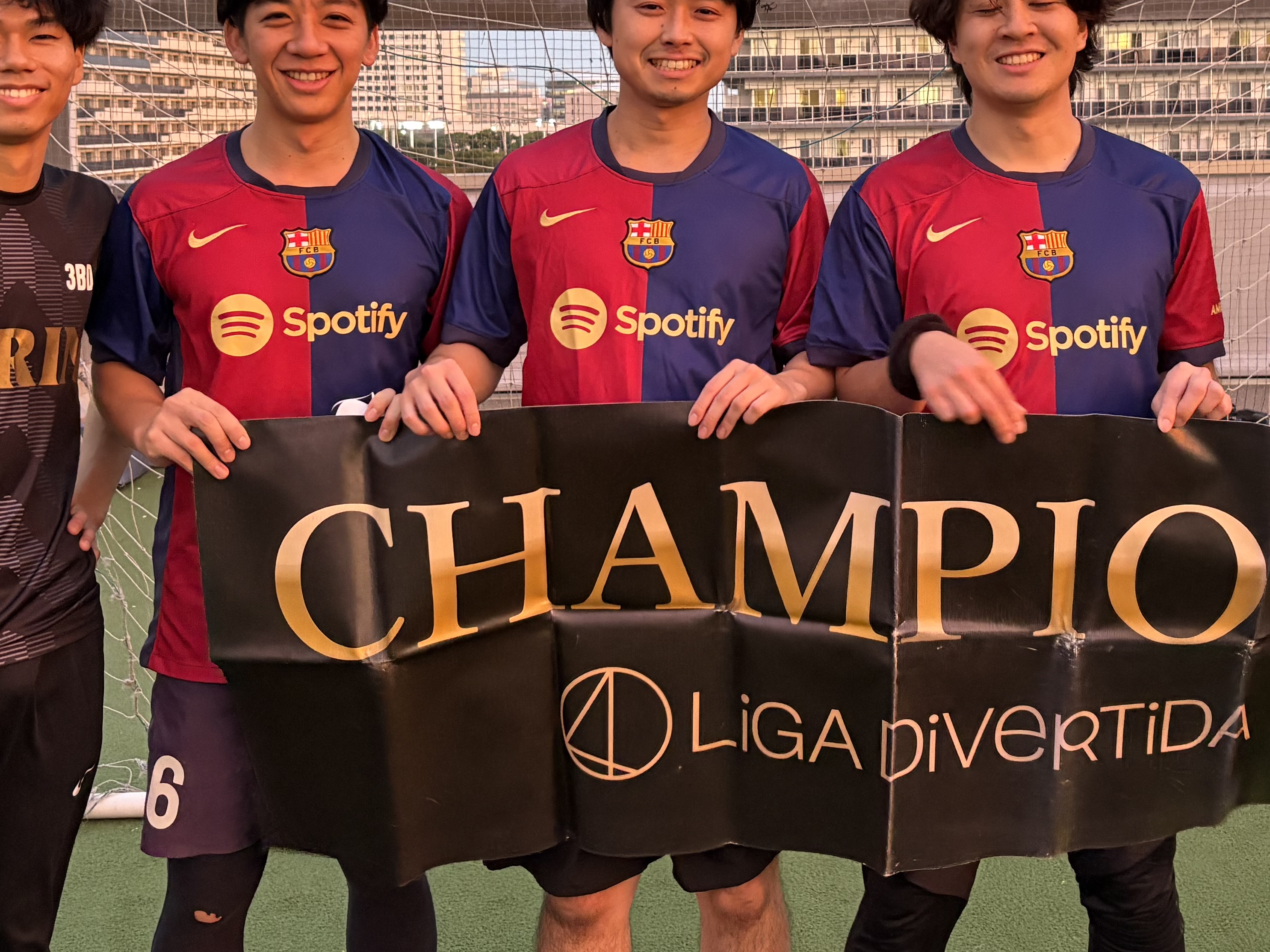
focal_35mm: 50
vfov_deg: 28.4
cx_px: 797
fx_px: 1835
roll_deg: +1.6
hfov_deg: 37.9
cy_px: 178
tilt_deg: -2.4
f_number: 1.6
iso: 400
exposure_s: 1/60
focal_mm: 5.96
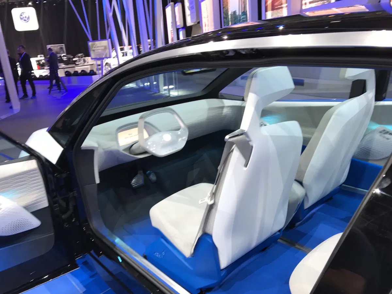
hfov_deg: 63.4
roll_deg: +5.3
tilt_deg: -17.3
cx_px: 196
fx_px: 317
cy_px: 147
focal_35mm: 28
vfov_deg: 49.7
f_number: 1.8
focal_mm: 3.99
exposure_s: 1/50
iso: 25
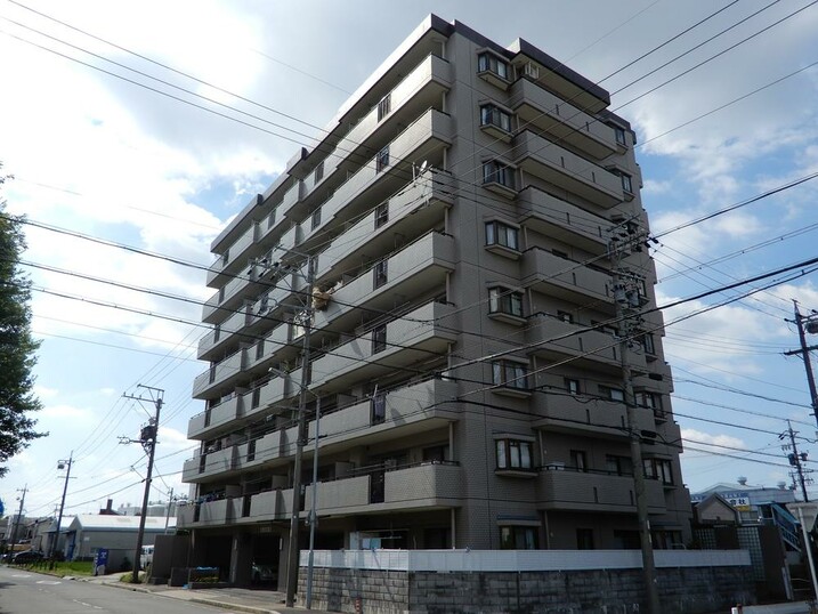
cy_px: 307
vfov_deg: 49.8
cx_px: 409
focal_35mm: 28
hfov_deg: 63.4
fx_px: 662
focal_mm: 5
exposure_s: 1/1250
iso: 80
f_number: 3.5
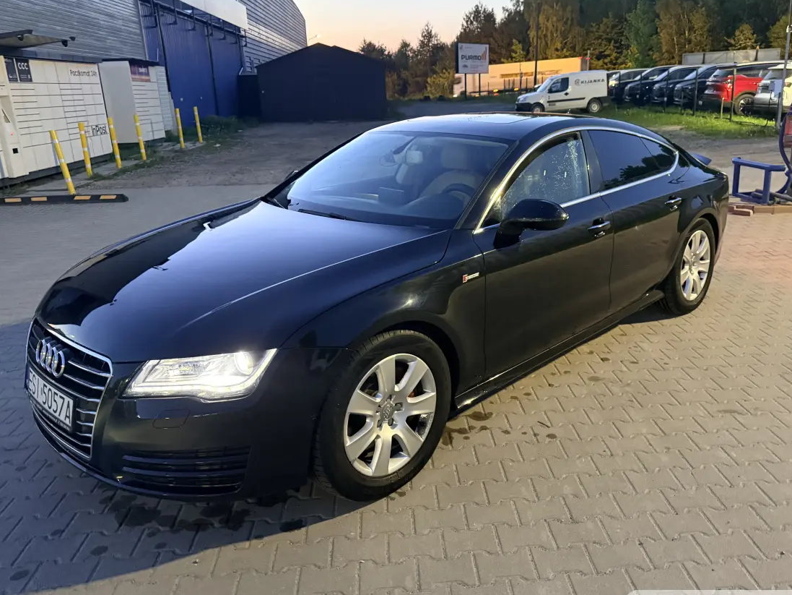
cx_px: 445
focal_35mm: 28
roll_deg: +2.5
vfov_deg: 49.8
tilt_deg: -17.3
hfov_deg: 63.2
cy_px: 294
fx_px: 641
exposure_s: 1/31
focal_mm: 6.76
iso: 1000
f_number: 1.78
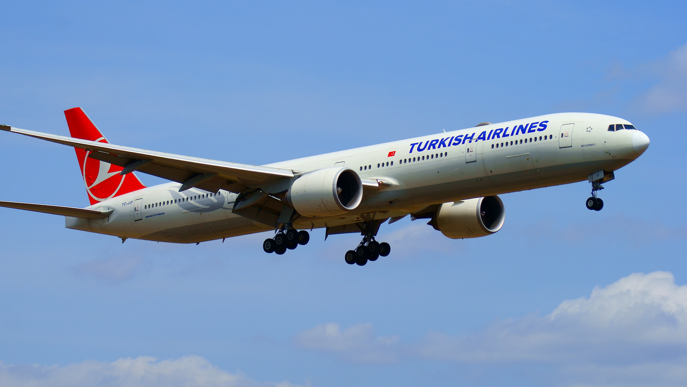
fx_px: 2878
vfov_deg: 7.7
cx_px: 343
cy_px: 185
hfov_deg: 13.6
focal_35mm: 158
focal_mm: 100
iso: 100
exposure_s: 1/1250
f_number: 5.6
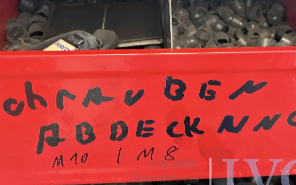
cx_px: 167
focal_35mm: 47
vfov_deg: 27.1
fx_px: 379
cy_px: 46
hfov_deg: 42.6
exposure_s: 1/52
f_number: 1.6
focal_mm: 5.96
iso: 500
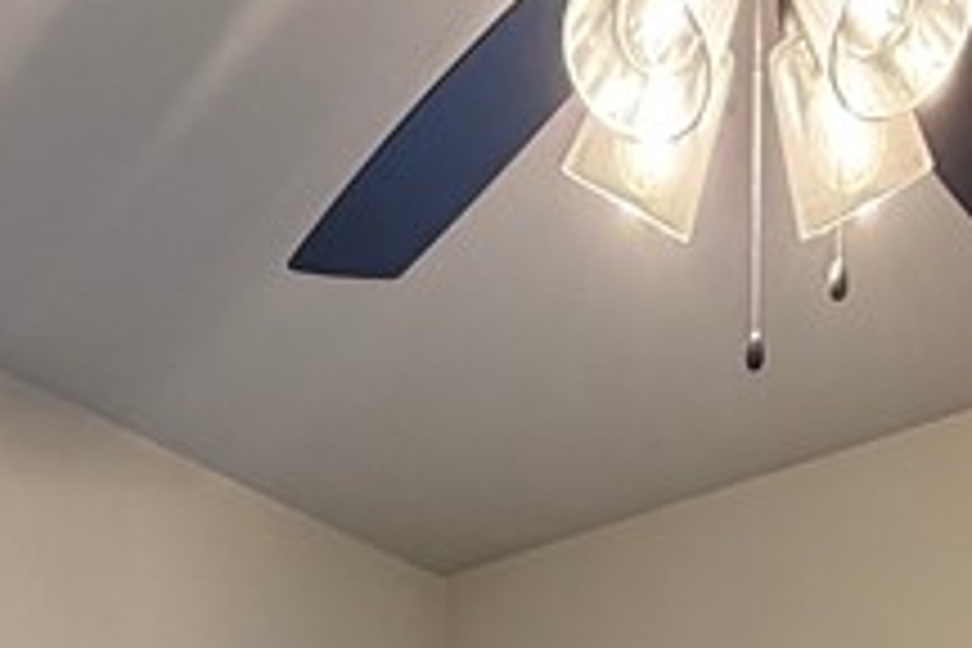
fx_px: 1863
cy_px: 1696
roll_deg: +0.5
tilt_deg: -11.3
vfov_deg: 13.0
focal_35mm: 69
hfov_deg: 29.2
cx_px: 590
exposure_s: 1/60
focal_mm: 2.22
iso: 250
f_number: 2.2
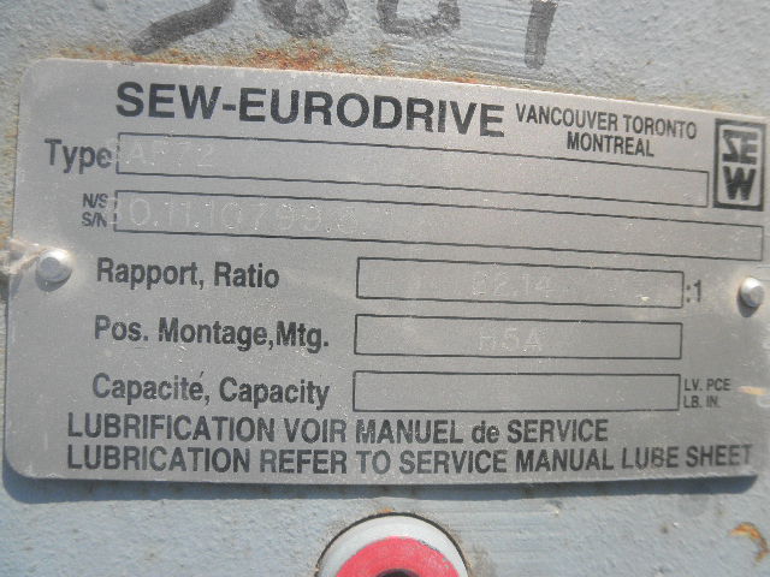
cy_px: 288
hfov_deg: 63.4
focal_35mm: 28
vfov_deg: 49.7
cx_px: 385
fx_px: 623
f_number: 8.5
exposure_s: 1/100
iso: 64
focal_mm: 5
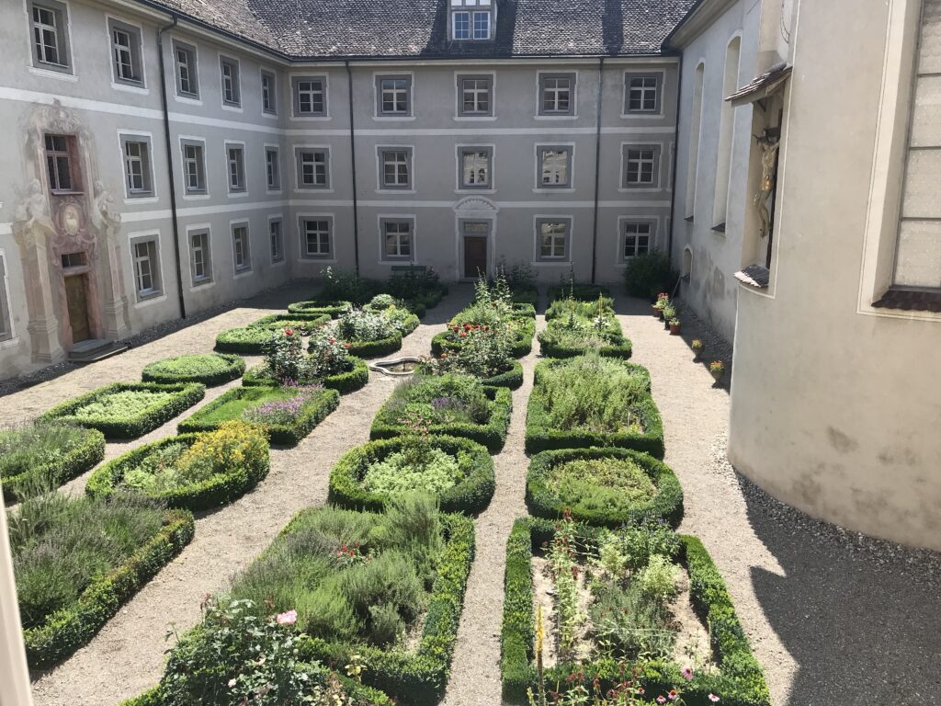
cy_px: 353
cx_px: 470
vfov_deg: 49.7
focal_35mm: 28
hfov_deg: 63.4
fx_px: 761
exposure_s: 1/1088
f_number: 1.8
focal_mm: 3.99
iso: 20
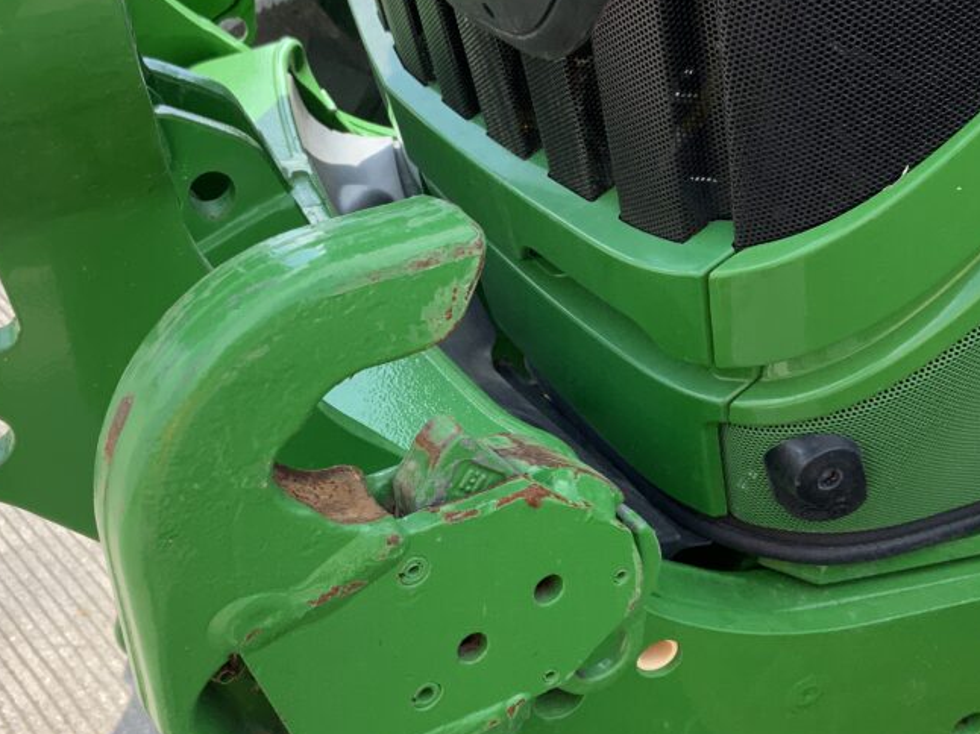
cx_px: 391
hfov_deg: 41.1
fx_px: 1302
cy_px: 440
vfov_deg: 31.4
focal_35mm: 46
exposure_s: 1/829
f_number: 1.8
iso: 16
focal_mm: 3
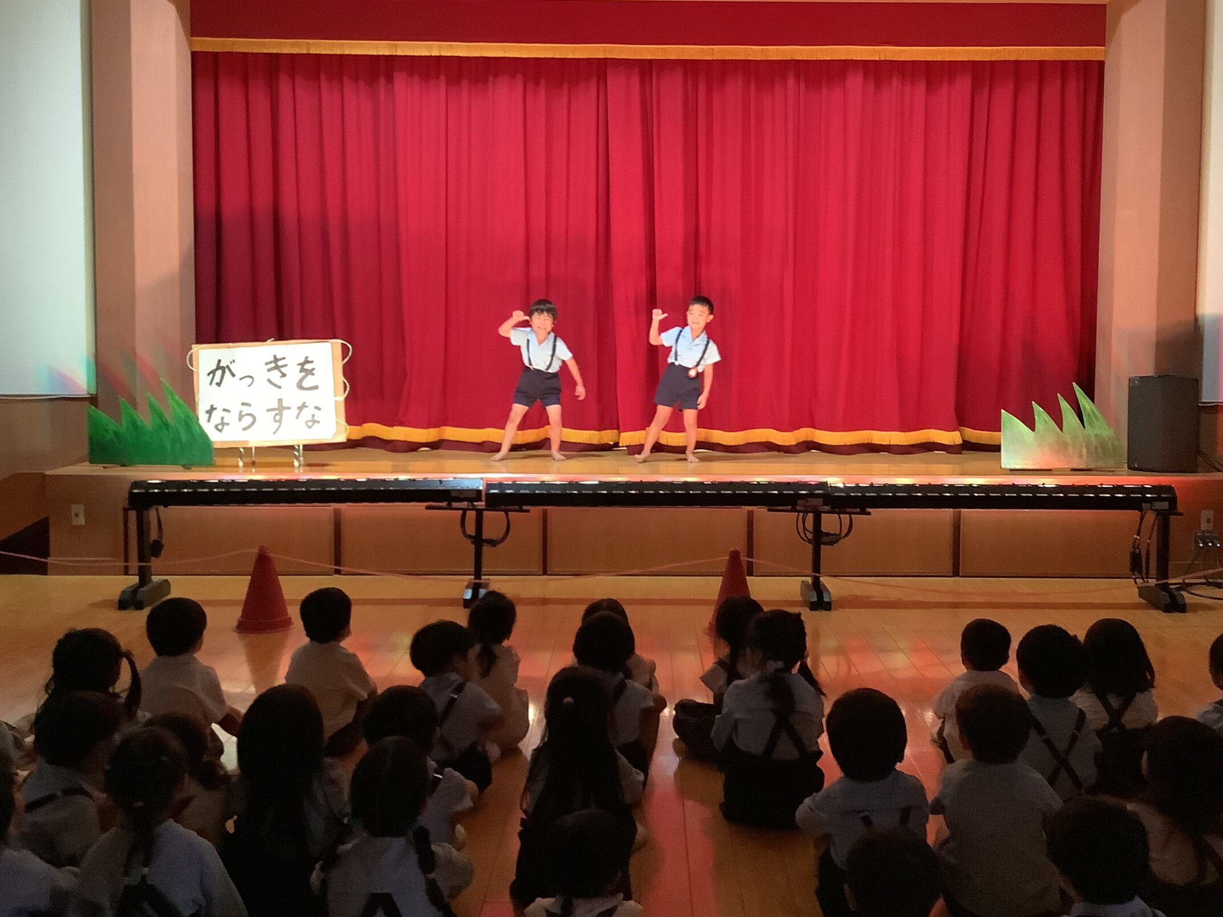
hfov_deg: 50.1
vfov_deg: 38.6
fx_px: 1307
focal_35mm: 37
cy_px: 404
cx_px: 661
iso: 500
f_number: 2.4
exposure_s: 1/30
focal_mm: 3.3
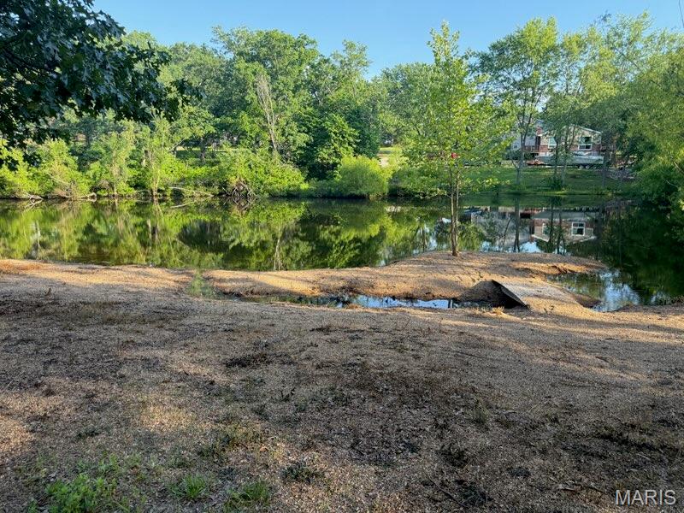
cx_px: 342
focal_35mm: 24
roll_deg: +1.3
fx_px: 474
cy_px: 256
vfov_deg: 56.8
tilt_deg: -10.4
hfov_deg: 71.6
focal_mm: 6.76
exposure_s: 1/622
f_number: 1.78
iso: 100
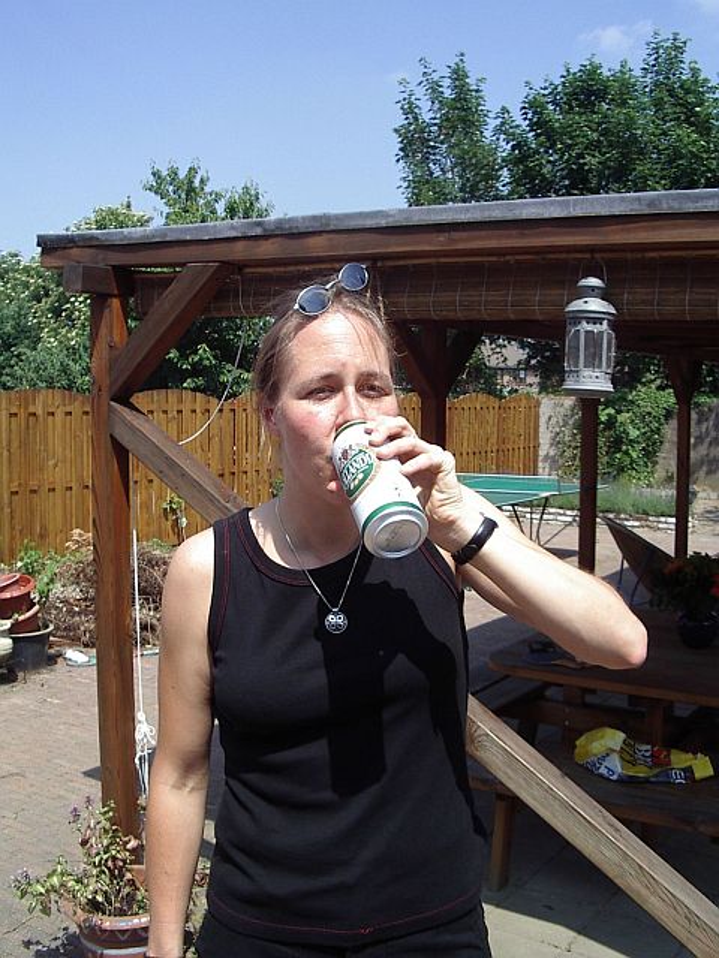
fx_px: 1052
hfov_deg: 37.7
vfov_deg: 49.0
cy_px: 479
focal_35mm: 38
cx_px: 360
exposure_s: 1/250
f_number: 4.8
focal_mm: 5.8
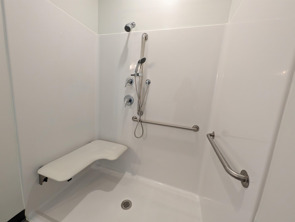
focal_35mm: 12
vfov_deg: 94.6
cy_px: 111
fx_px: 102
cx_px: 148
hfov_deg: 110.5
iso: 194
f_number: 1.7
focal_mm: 2.02
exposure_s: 1/120
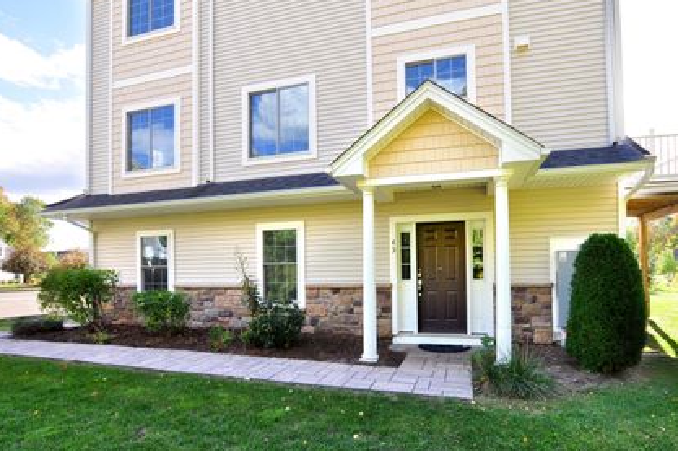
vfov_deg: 66.8
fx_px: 339
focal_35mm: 18
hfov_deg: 89.8
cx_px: 369
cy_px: 262
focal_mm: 10
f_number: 8
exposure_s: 1/125
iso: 640
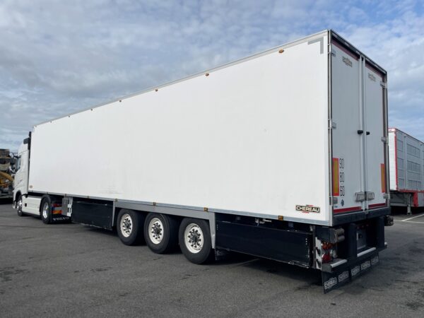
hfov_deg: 67.3
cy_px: 159
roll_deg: +0.1
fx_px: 318
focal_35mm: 26
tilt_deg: +3.2
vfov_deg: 53.1
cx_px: 212
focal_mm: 4.2
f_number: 1.6
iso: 32
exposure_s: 1/7813
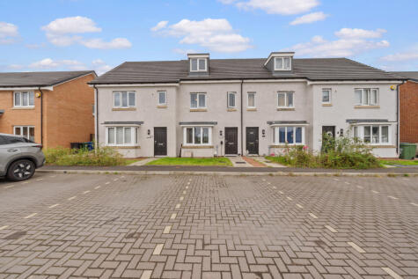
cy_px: 140
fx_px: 139
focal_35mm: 12
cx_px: 209
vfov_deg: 90.0
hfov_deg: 112.6
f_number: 22
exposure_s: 1/8
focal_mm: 12
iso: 640
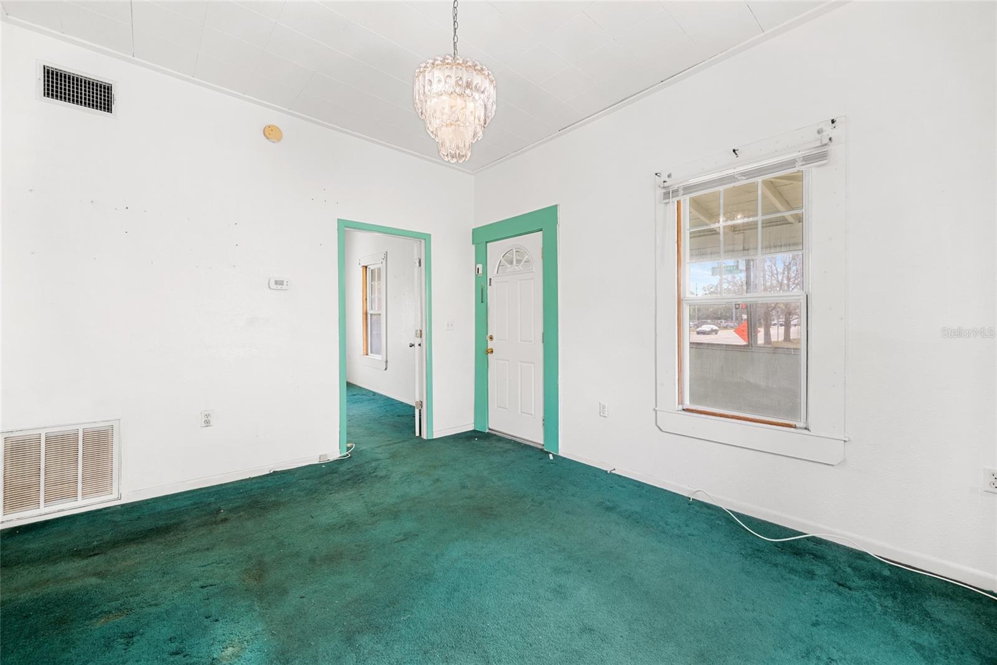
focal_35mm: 14
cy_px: 332
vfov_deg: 81.2
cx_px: 498
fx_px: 388
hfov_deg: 104.2
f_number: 9
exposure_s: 1/1.25
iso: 250
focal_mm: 14
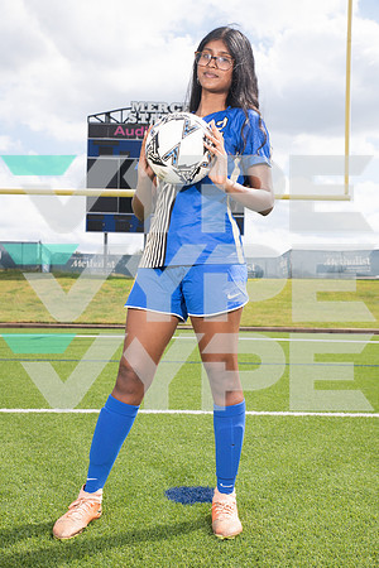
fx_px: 695
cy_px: 284
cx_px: 190
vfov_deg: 44.5
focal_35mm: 44
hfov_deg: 30.5
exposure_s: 1/400
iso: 125
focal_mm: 44
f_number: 7.1
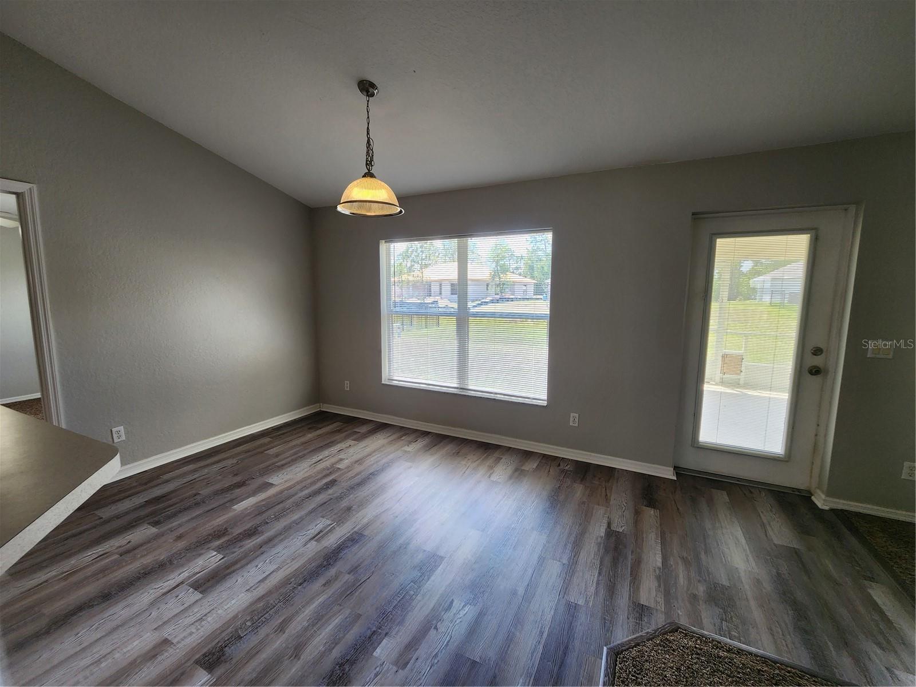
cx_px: 458
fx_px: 344
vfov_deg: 89.9
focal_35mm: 13
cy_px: 344
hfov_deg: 106.2
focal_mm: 2.2
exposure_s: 1/120
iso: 80
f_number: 2.2
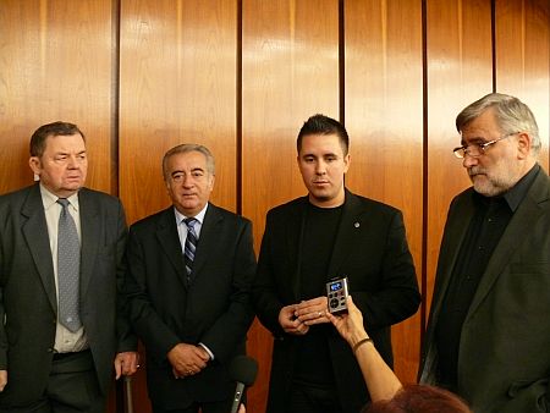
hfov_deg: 52.6
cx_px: 275
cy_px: 206
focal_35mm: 35
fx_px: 556
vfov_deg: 40.7
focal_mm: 7.4
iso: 320
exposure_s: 1/30
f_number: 2.8
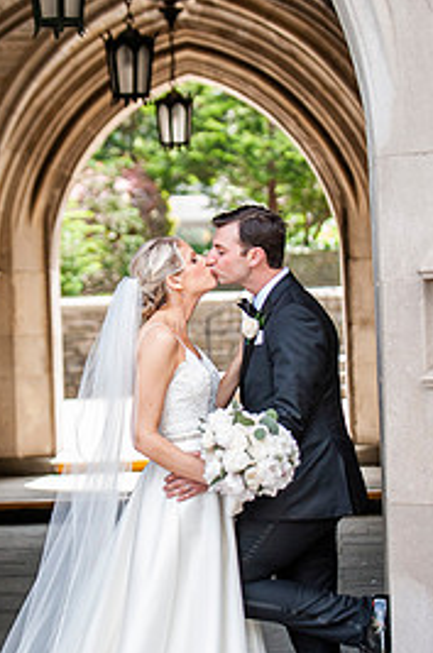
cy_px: 289
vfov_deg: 15.2
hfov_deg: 10.1
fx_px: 2445
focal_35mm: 135
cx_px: 116
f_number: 2.8
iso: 1600
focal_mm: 80
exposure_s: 1/2000
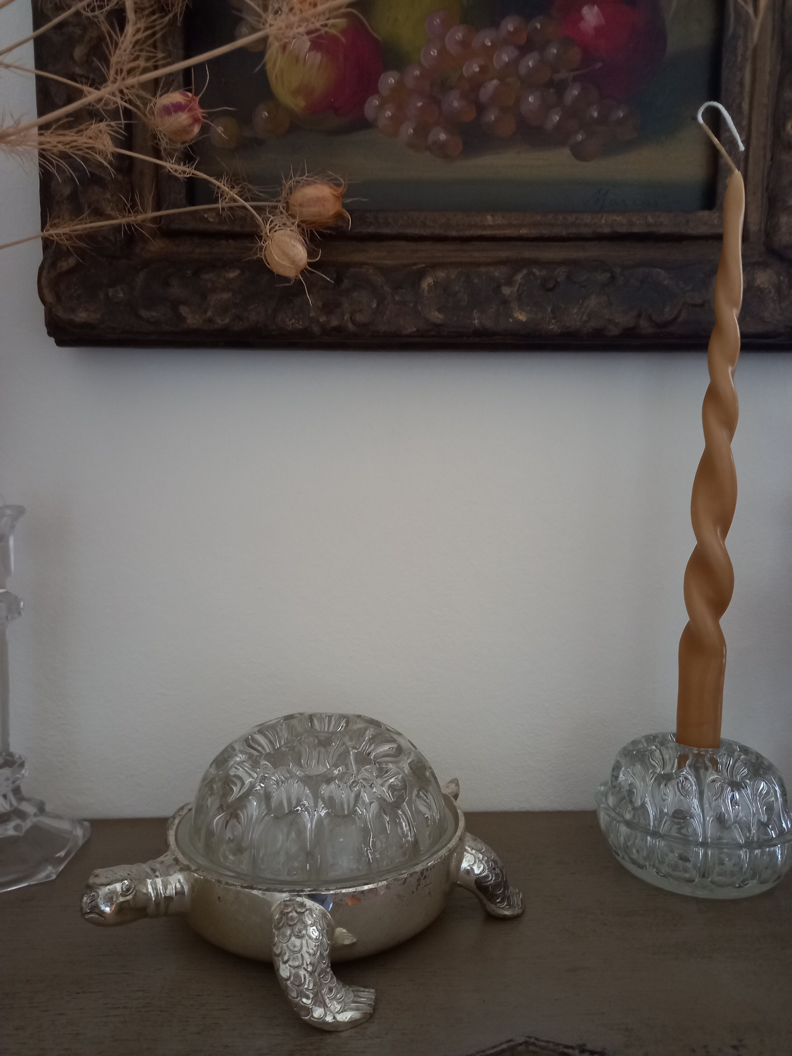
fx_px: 763
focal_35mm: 25
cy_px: 528
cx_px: 396
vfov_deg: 69.4
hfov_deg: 54.9
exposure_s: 1/25
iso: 320
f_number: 2
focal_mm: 4.6
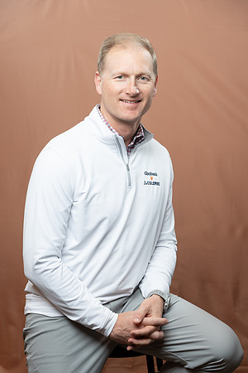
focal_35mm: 66
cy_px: 186
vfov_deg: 30.5
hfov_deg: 20.6
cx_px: 124
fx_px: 682
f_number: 4
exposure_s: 1/160
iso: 320
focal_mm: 66
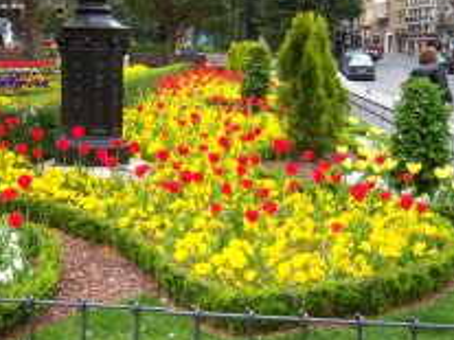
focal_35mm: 61
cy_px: 166
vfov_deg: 24.0
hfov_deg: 31.3
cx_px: 136
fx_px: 800
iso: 80
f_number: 2.8
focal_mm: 7.5
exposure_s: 1/320
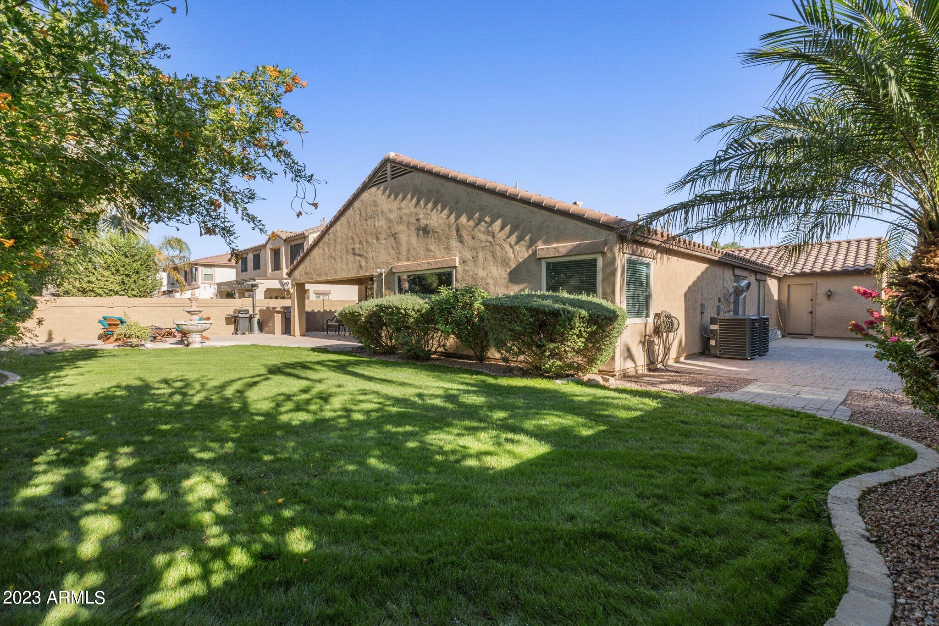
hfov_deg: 96.7
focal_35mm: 16
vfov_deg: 73.7
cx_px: 470
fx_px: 417
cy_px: 313
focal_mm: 16
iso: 400
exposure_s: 1/160
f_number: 13
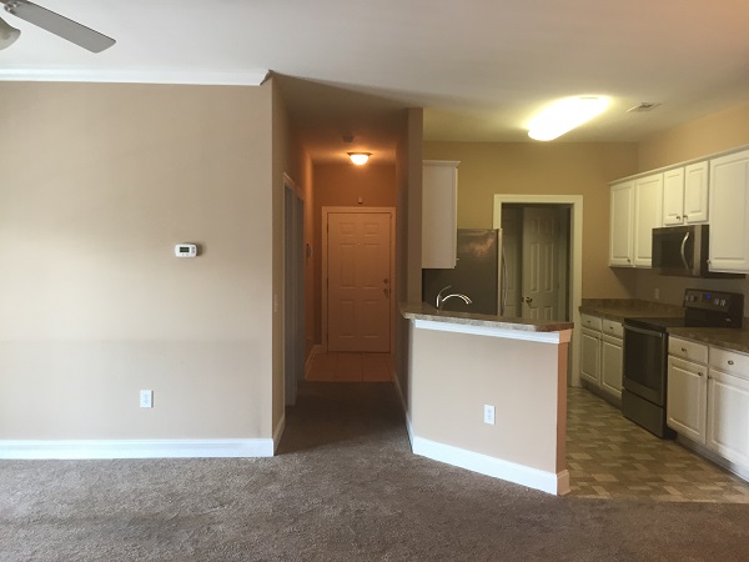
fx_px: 627
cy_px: 281
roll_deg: -1.1
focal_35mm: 29
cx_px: 374
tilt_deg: -2.8
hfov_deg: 61.7
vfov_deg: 48.2
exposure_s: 1/30
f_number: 2.2
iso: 80
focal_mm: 4.15
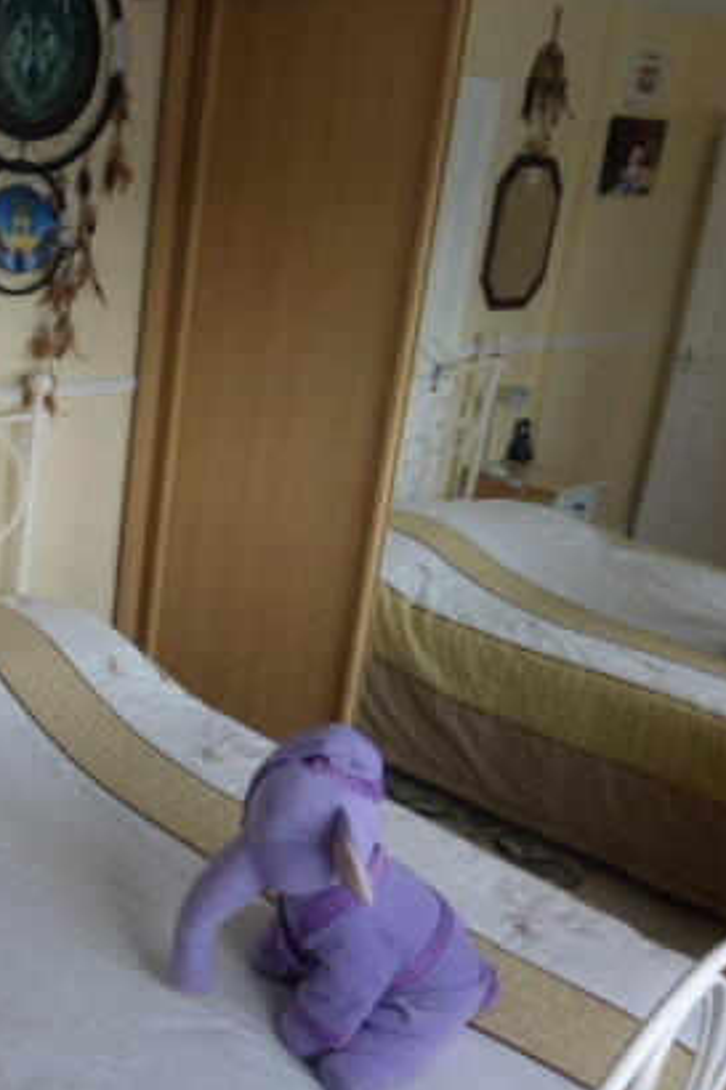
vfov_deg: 51.9
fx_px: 1120
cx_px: 20
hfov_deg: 33.2
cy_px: 530
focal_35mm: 37
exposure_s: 1/60
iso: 100
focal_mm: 4.3
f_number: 3.3
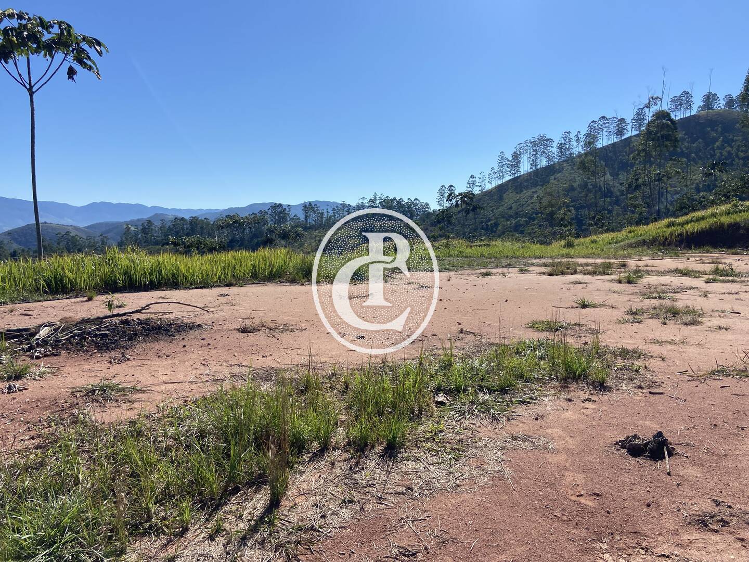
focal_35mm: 26
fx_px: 563
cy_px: 281
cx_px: 374
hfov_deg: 67.3
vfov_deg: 53.1
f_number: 1.8
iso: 32
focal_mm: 4.25
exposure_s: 1/3846
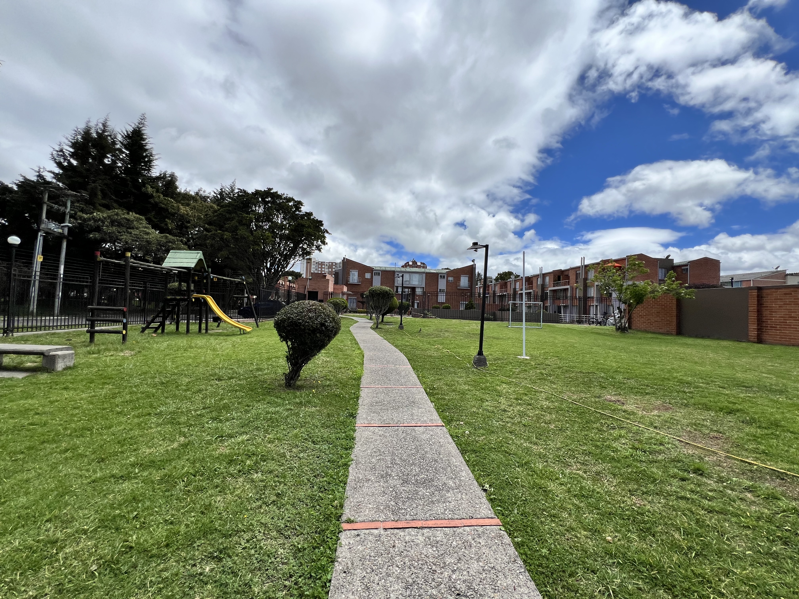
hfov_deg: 106.2
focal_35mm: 13
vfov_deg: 89.9
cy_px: 300
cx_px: 400
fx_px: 300
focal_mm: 1.57
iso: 32
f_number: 1.8
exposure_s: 1/2597
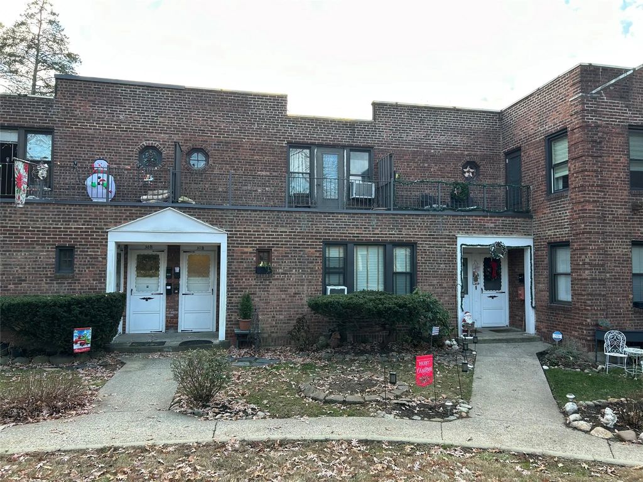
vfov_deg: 53.1
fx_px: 483
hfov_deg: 67.3
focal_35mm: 26
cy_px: 241
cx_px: 322
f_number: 1.5
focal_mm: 5.7
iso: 40
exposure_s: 1/254
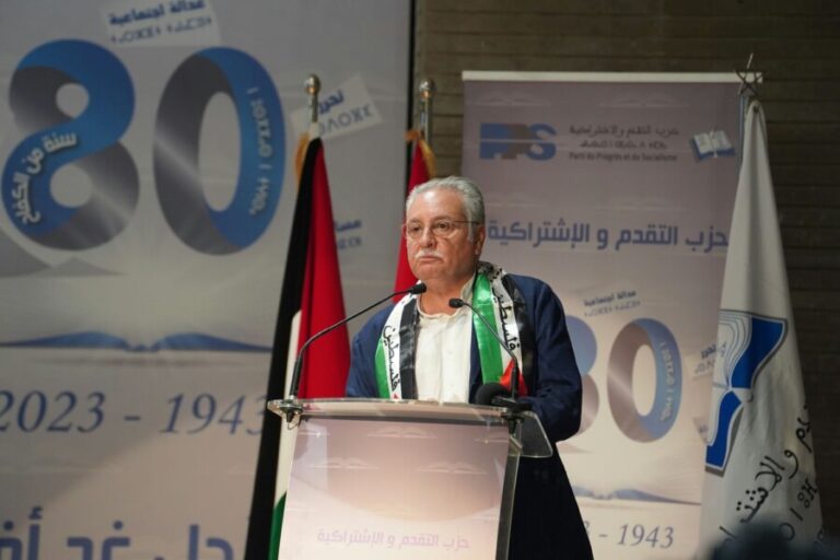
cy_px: 280
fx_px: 3780
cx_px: 420
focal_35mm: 162
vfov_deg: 8.5
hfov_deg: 12.7
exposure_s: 1/200
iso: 4000
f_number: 4
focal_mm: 162
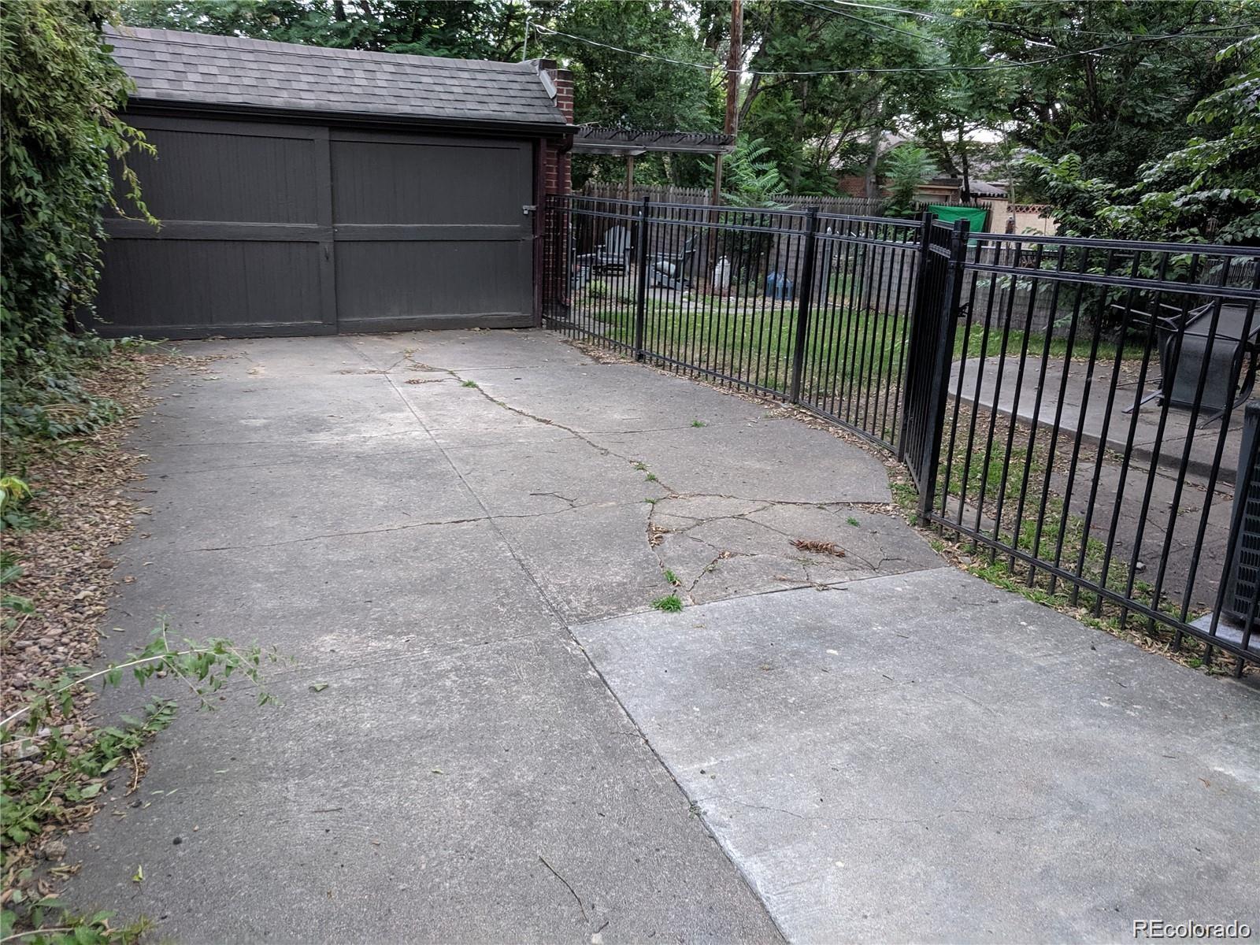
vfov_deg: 53.1
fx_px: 946
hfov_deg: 67.3
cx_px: 630
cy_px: 472
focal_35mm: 26
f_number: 2
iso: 301
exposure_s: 1/120
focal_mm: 4.67
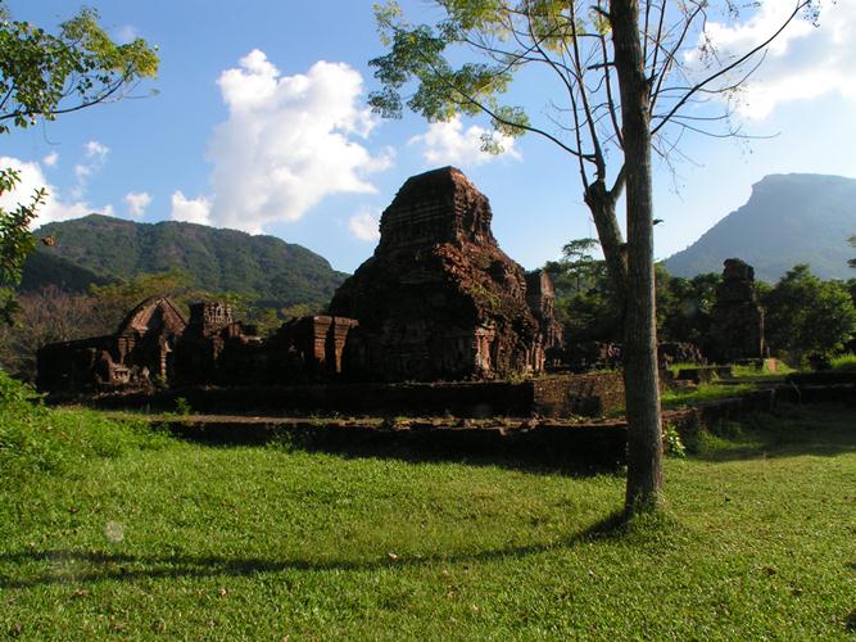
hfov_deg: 49.0
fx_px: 940
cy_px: 321
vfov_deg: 37.7
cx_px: 428
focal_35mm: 38
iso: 50
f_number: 6.3
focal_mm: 6.3
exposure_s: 1/250
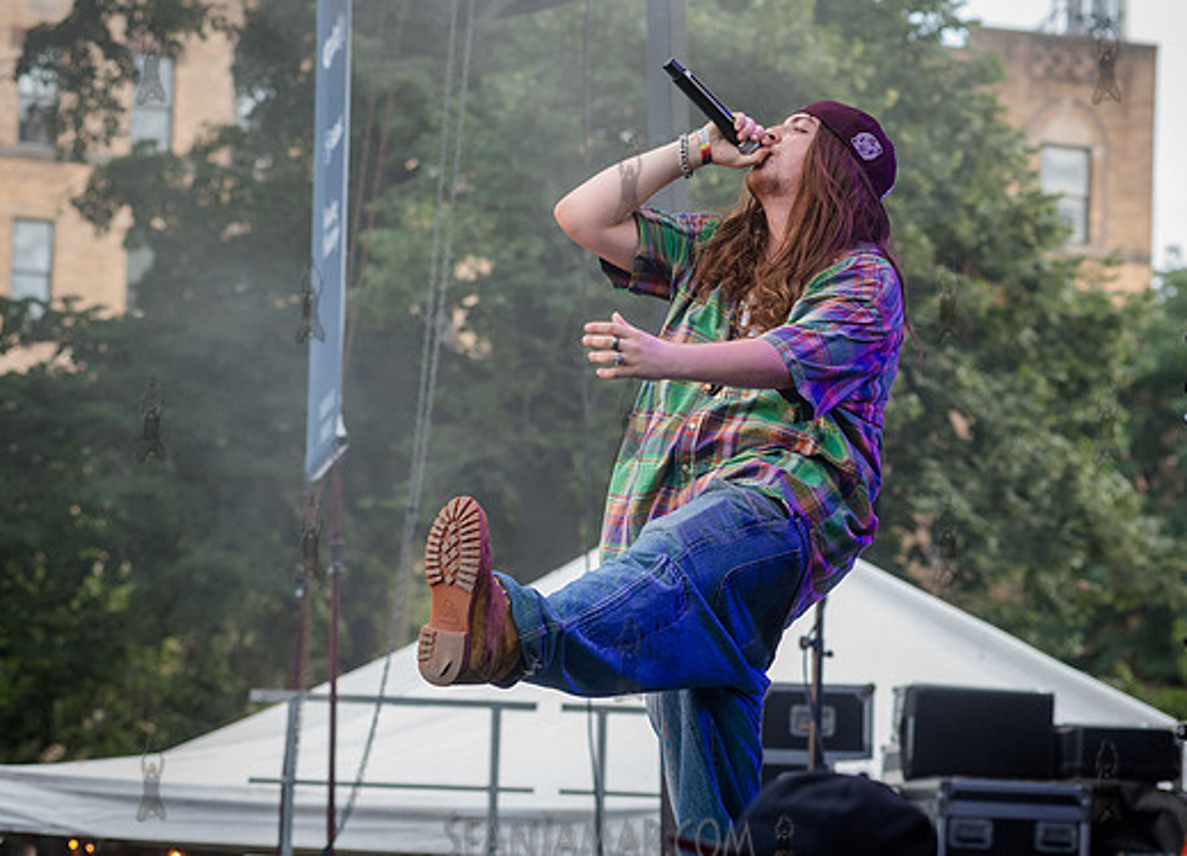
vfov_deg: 9.6
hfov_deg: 13.2
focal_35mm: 151
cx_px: 762
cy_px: 349
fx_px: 5106
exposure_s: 1/500
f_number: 5
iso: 1000
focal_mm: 112
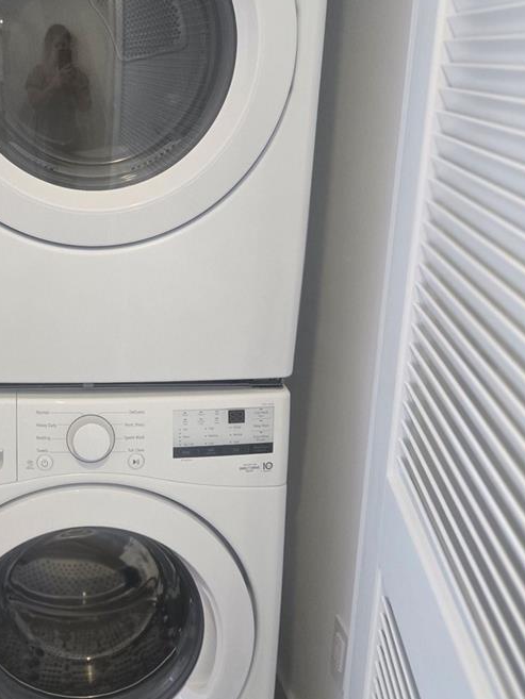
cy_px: 289
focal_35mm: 42
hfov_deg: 32.8
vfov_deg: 44.6
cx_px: 64
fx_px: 849
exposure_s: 1/120
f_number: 1.8
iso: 320
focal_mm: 5.4
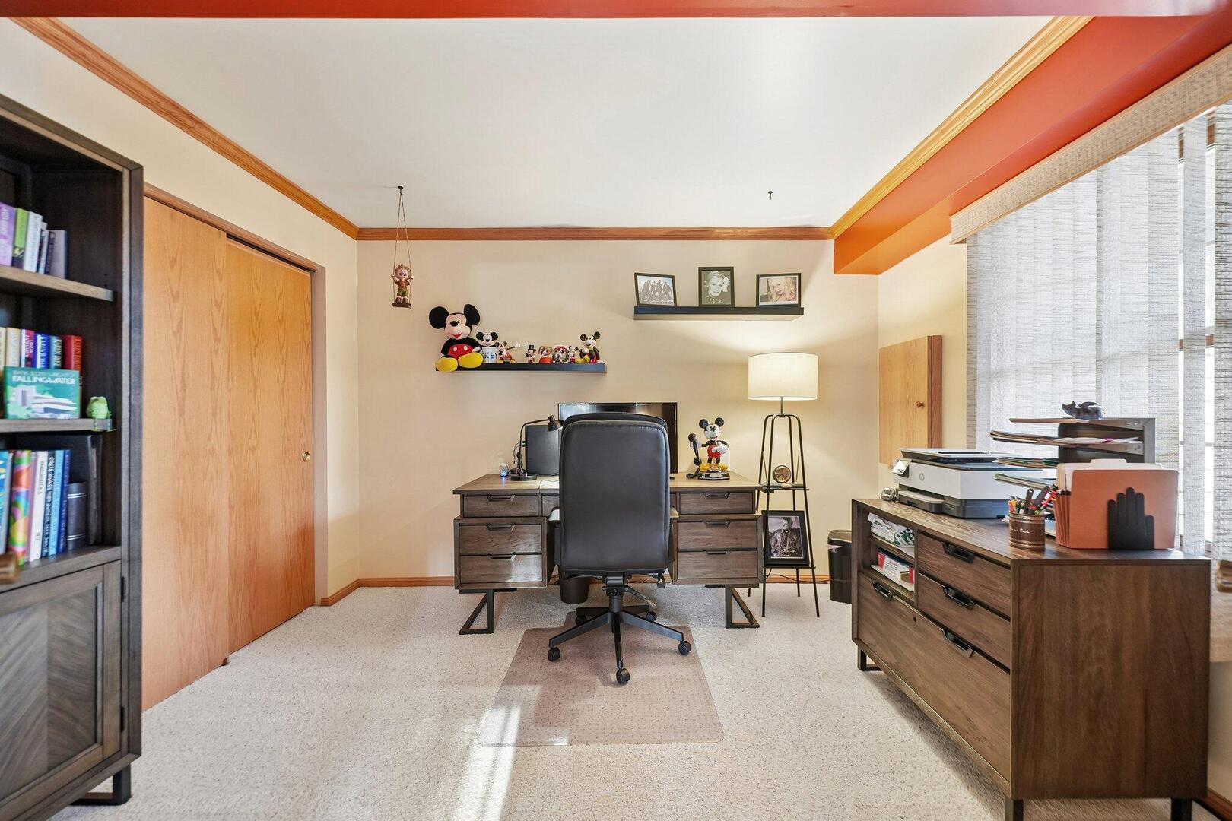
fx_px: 479
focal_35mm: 14
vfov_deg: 81.2
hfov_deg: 104.3
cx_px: 616
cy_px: 410
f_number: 2.8
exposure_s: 1/20
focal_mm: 14
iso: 400
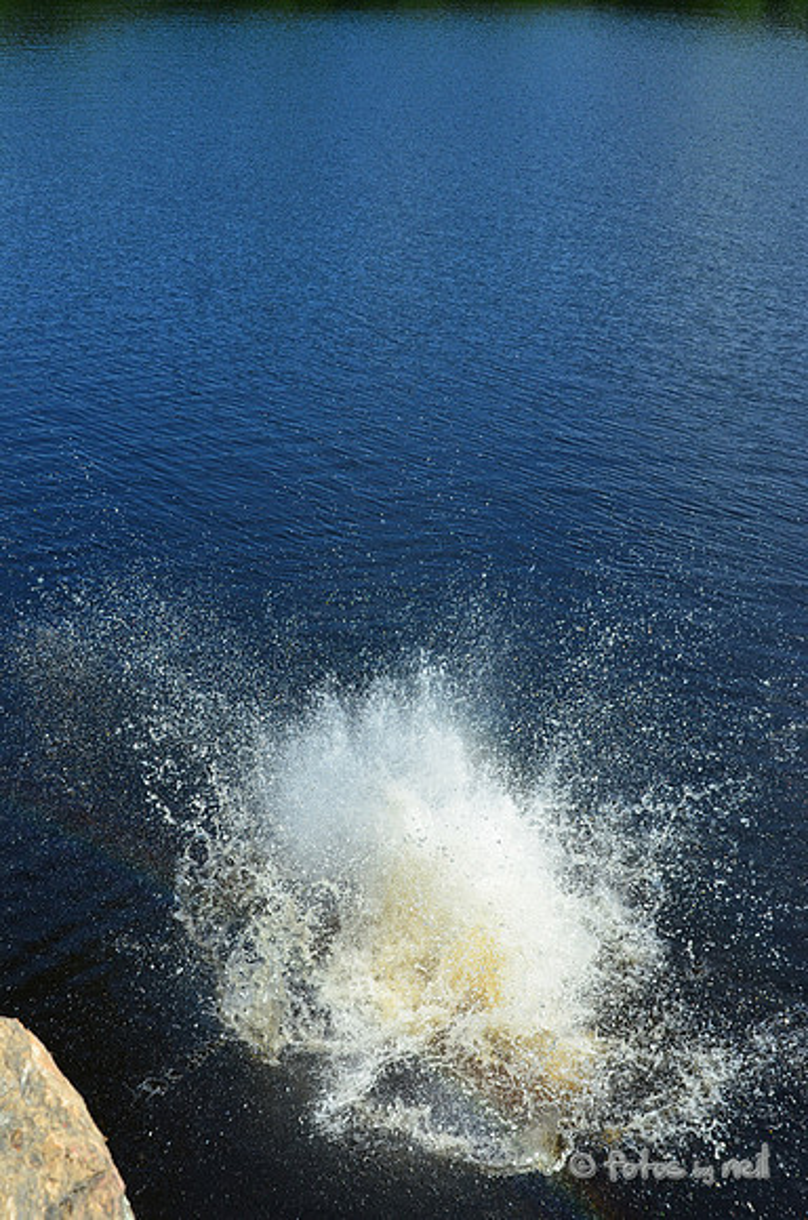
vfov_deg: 46.5
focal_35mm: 42
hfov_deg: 31.7
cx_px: 404
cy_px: 610
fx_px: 1421
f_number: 10
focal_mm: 28
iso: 400
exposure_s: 1/400
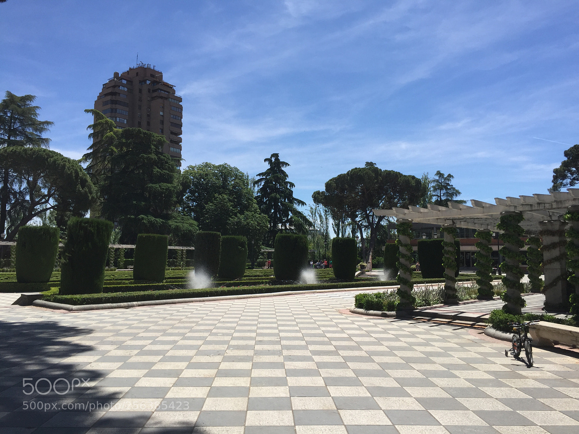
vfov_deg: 48.2
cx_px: 290
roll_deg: -1.3
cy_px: 217
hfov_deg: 61.7
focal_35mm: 29
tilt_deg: +5.6
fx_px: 485
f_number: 2.2
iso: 32
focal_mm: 4.15
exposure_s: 1/2326
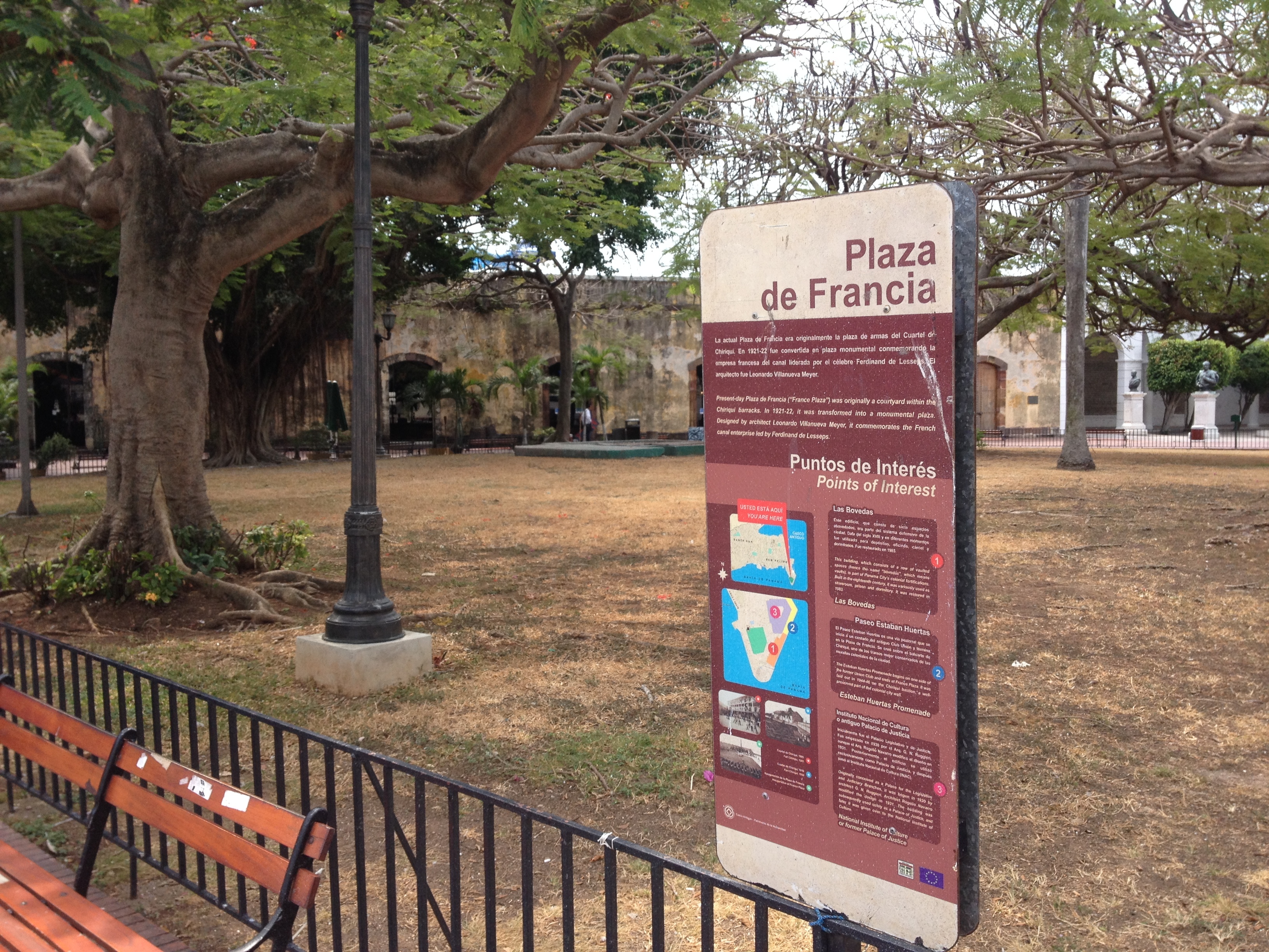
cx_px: 634
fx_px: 1283
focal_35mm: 35
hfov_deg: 52.6
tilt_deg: -6.9
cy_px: 476
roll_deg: +0.7
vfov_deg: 40.7
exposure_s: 1/613
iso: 50
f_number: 2.4
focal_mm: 4.28
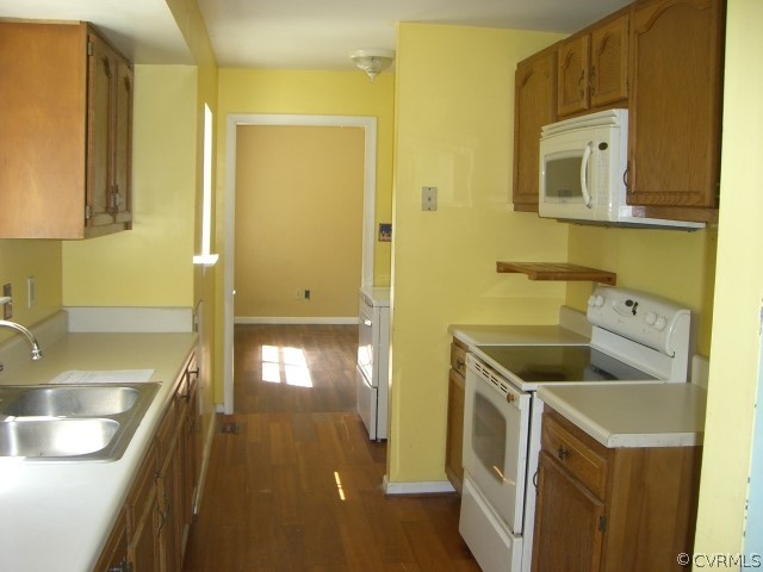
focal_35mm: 38
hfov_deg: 49.0
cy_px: 286
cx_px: 382
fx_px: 838
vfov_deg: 37.7
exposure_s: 1/60
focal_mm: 6.2
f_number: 2.7
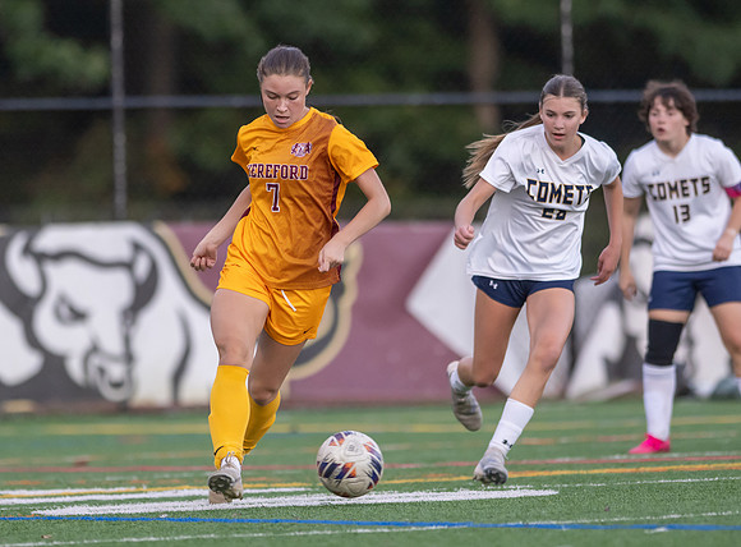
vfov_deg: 3.0
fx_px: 10416
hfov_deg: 4.1
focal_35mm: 489
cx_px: 306
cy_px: 283
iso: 1600
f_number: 2.8
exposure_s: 1/1600
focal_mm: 300
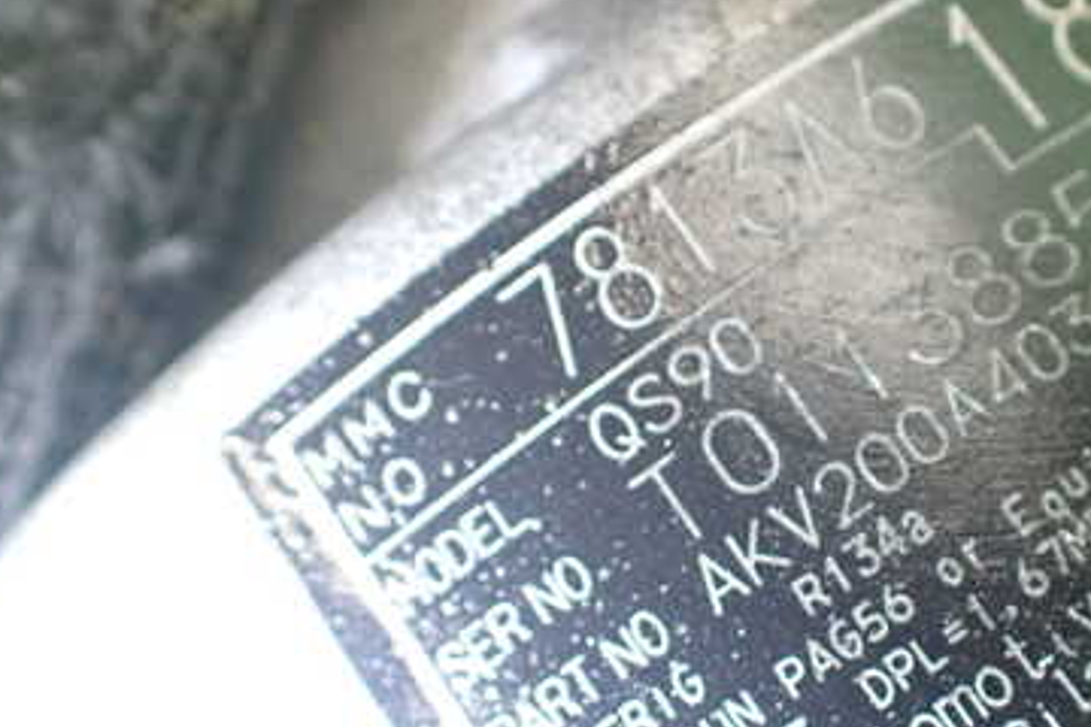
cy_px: 488
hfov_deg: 37.3
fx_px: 1576
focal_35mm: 52
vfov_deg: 25.8
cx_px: 815
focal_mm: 5.4
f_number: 2.3
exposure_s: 1/30
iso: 800
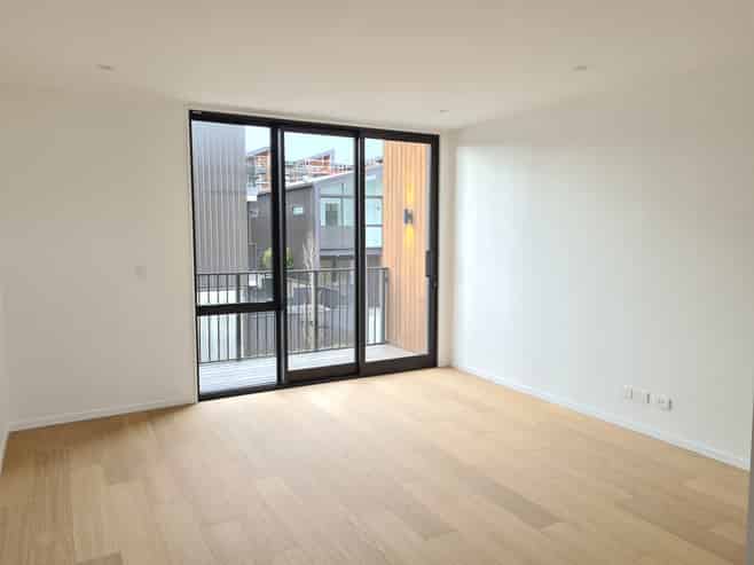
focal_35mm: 26
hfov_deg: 67.3
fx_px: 566
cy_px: 282
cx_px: 377
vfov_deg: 53.0
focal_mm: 5.4
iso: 64
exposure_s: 1/50
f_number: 1.8
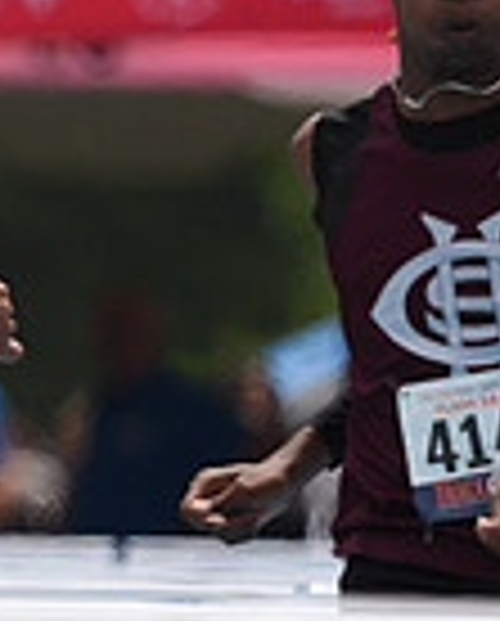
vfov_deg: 0.8
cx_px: -779
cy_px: 317
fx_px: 43603
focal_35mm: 2365
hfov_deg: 0.7
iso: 500
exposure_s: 1/2500
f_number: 6.3
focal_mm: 600
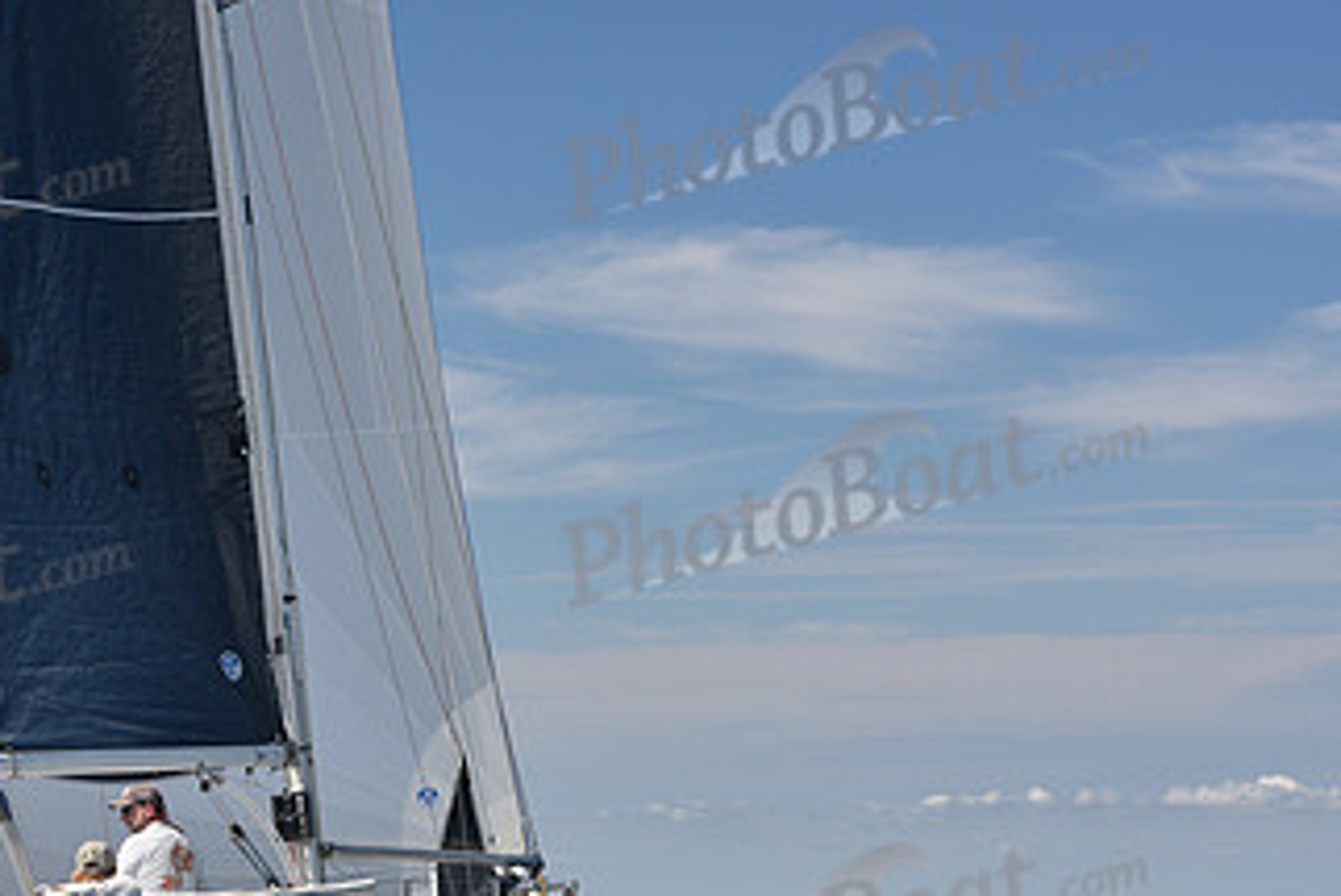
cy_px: 773
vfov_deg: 10.8
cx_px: 350
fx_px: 4695
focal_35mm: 126
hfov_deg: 16.2
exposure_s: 1/500
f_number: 6.3
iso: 200
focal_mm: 70
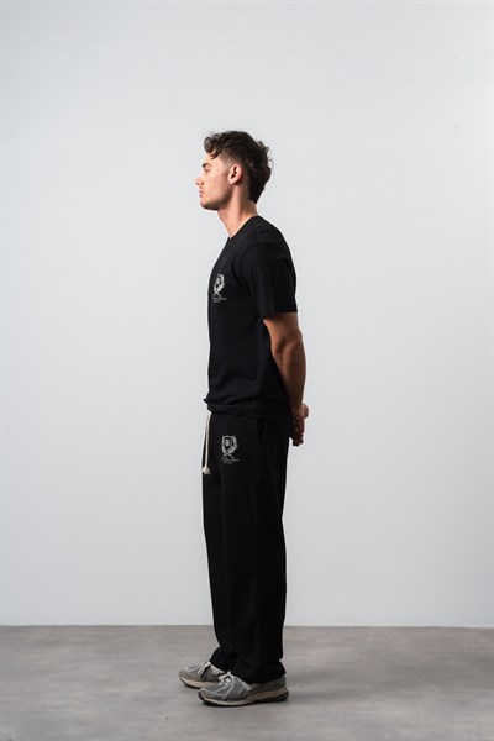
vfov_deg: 28.8
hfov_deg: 19.5
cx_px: 247
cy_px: 370
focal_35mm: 70
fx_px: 1441
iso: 100
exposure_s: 1/125
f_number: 10
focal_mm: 70
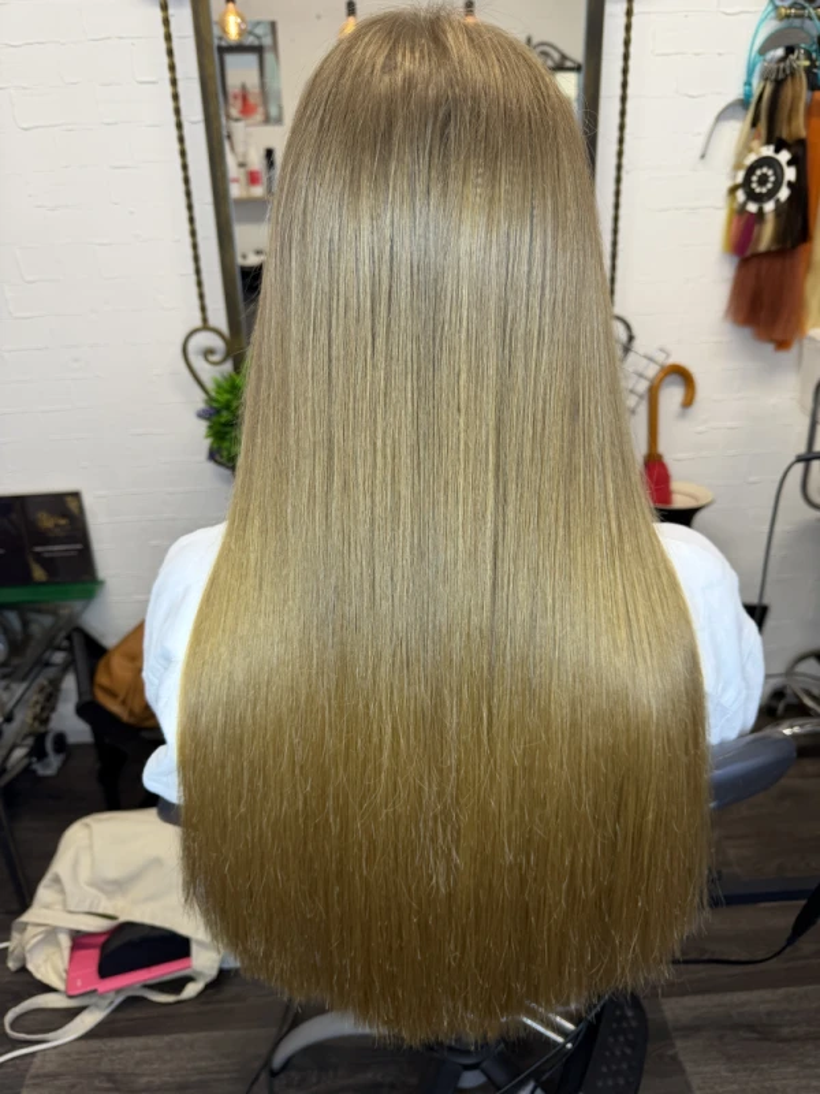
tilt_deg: -23.5
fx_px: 758
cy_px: 547
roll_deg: +1.7
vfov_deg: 71.6
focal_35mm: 24
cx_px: 410
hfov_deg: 56.8
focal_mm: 6.76
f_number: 1.78
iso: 80
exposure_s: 1/100
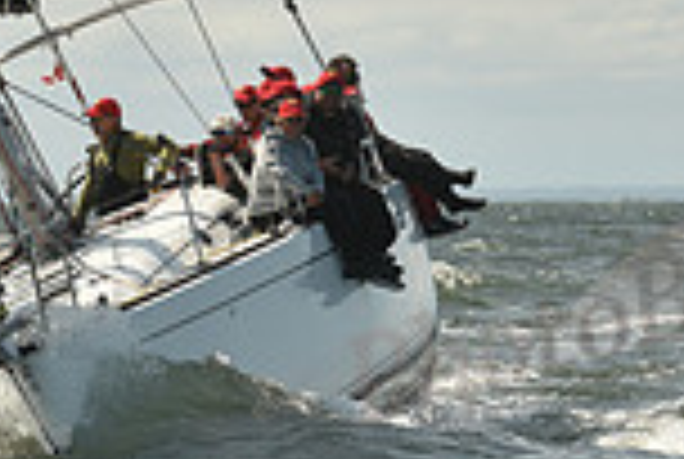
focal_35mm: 442
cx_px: 117
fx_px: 8414
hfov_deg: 4.7
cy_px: 137
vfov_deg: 3.1
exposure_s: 1/800
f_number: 10
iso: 250
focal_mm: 116
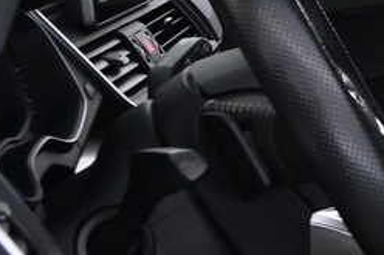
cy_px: 187
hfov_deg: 11.8
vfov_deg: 8.7
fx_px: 1673
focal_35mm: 157
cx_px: 762
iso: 1600
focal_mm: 16
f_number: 3.5
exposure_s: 1/20
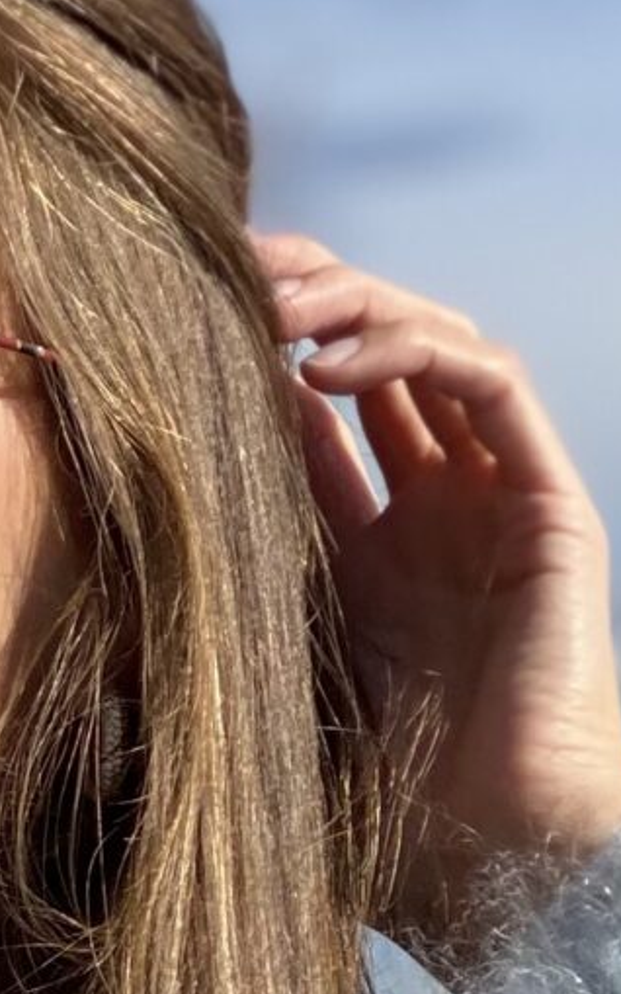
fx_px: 7503
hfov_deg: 4.7
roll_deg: +2.6
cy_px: 2088
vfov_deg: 7.3
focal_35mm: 277
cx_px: -418
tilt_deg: -5.0
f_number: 2
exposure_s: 1/1453
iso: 20
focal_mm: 6
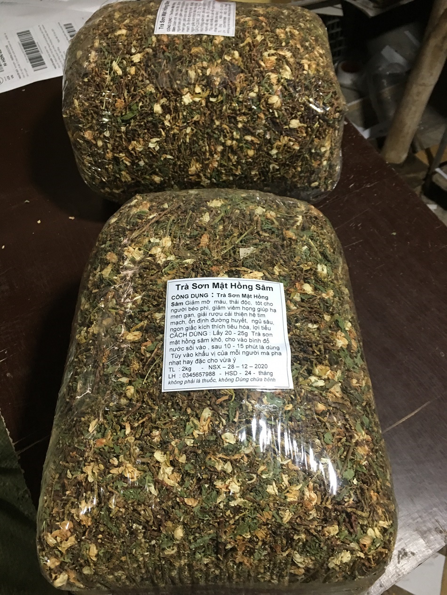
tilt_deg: -55.7
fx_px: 499
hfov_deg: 48.2
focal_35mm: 29
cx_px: 224
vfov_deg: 61.7
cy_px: 298
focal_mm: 4.15
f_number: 2.2
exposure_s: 1/17
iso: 80
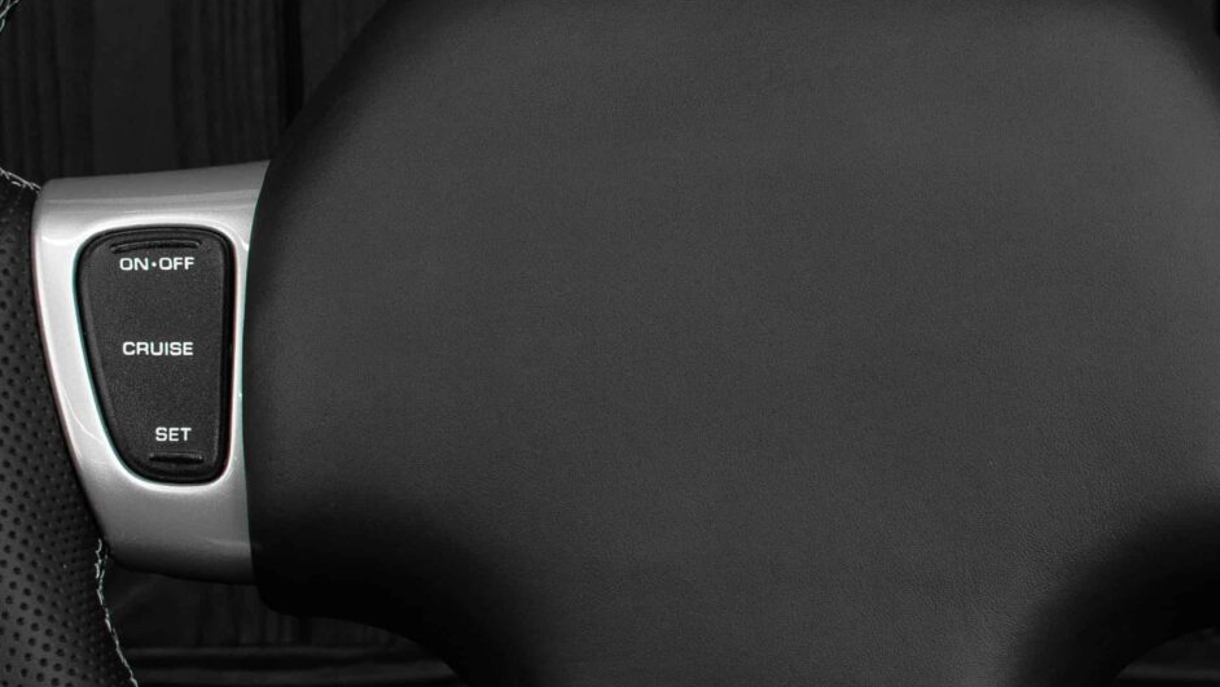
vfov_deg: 8.1
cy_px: 248
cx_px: 789
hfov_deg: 14.4
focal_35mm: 149
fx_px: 4834
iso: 500
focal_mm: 35
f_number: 6.3
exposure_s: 1/125
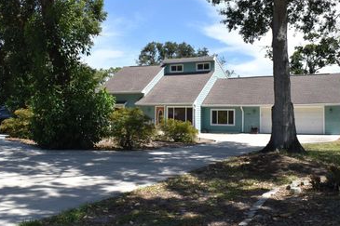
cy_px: 87
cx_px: 178
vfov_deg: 35.7
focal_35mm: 37
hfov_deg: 51.9
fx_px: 349
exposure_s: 1/160
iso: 200
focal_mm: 18
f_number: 13
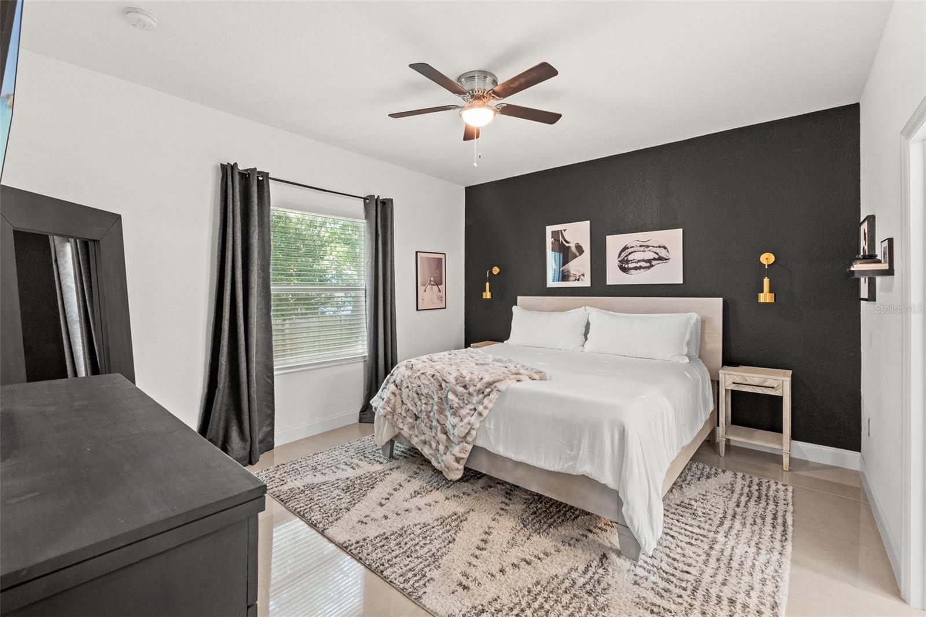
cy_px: 308
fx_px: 386
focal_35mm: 15
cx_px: 463
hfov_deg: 100.4
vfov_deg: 77.3
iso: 400
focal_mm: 10
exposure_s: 1/2
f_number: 7.1
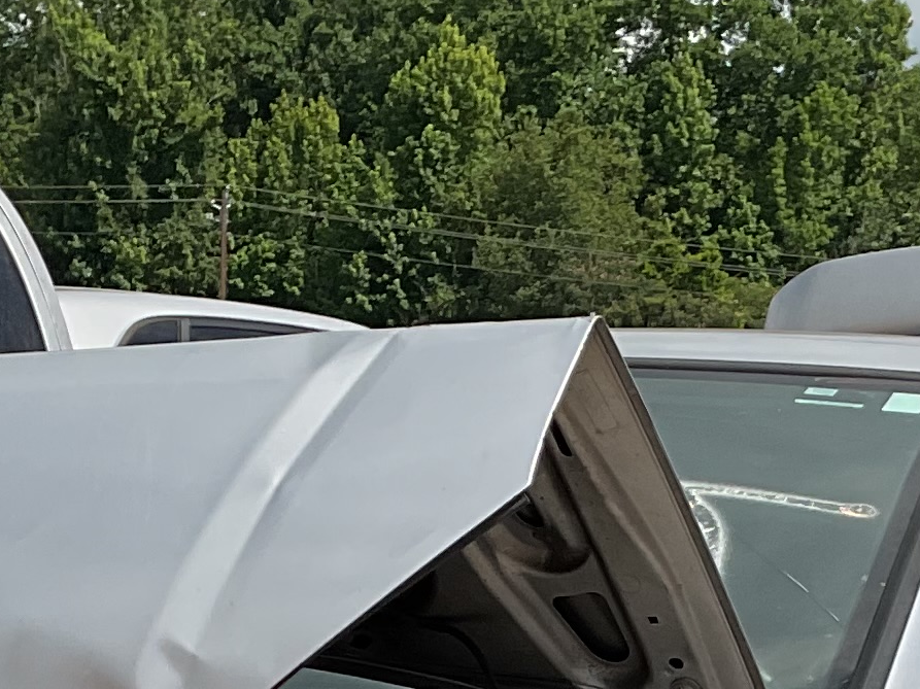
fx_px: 3480
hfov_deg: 15.1
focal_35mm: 131
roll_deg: -3.4
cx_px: 520
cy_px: 994
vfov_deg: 10.9
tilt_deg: -10.7
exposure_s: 1/2227
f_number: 1.8
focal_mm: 3
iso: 16
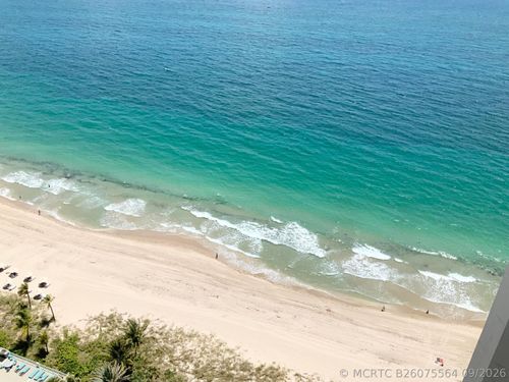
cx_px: 254
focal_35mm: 29
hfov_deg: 61.7
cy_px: 191
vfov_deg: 48.2
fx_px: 426
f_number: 1.8
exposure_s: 1/3322
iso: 20
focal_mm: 3
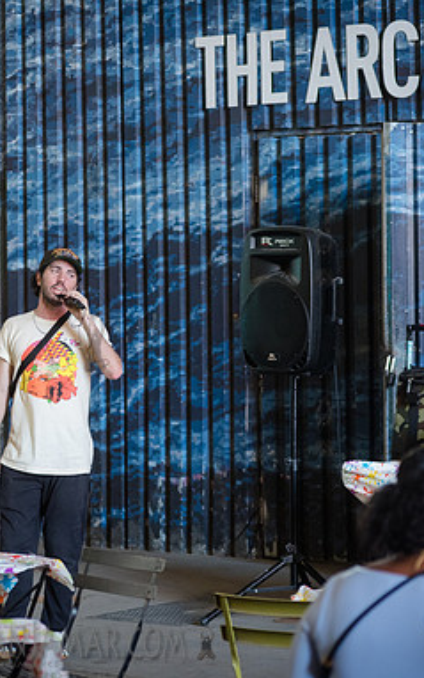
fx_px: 2457
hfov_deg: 9.8
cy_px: 340
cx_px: 94
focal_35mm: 133
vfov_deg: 15.7
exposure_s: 1/80
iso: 2000
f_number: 3.5
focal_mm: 86
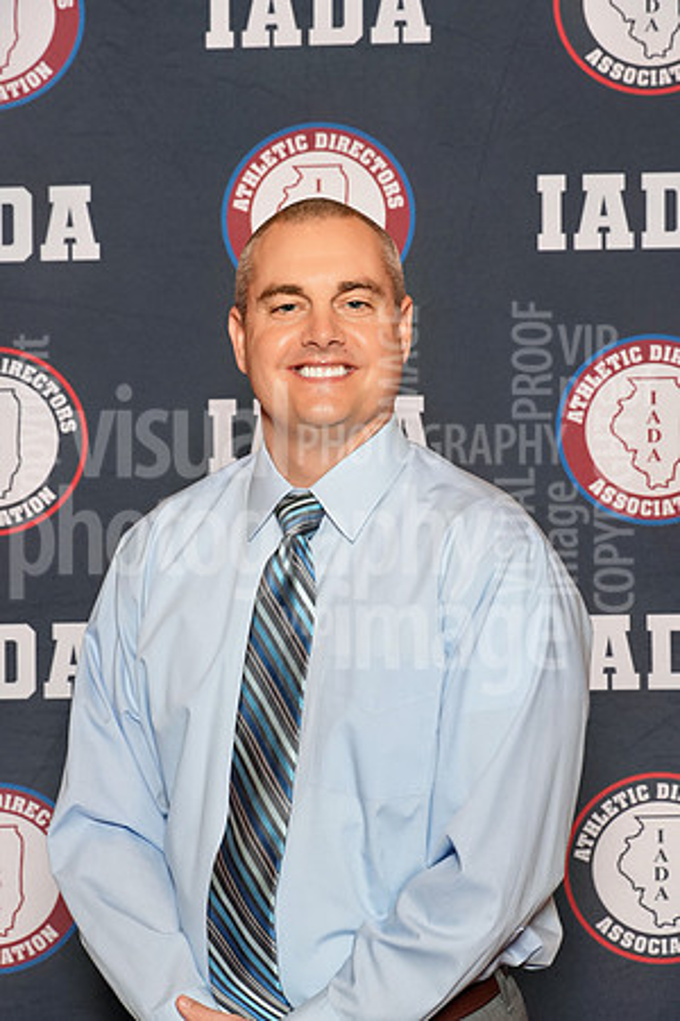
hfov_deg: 13.0
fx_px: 2975
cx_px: 340
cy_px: 510
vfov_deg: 19.5
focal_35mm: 105
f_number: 8
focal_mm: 70
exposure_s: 1/125
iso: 640
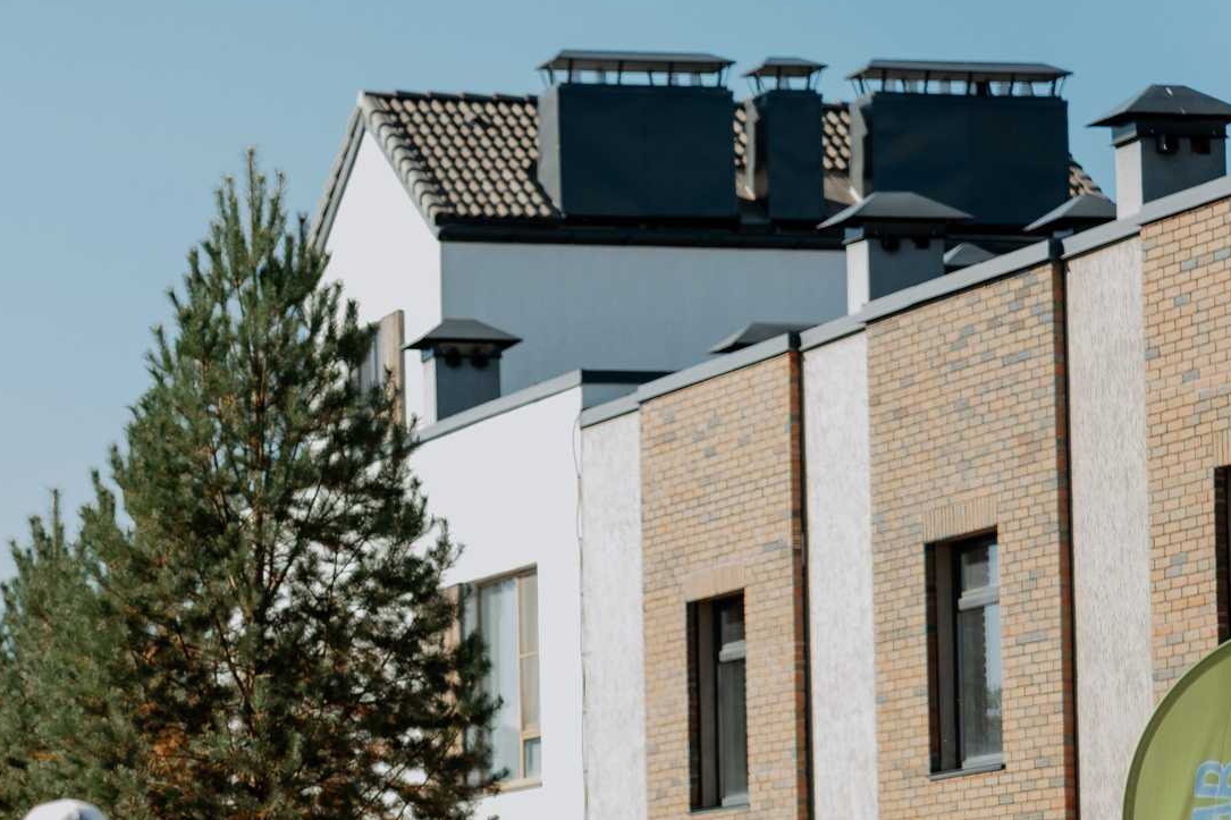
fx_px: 6051
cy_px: 775
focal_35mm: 177
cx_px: -70
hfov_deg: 11.5
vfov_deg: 7.7
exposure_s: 1/800
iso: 200
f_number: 2.8
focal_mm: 75
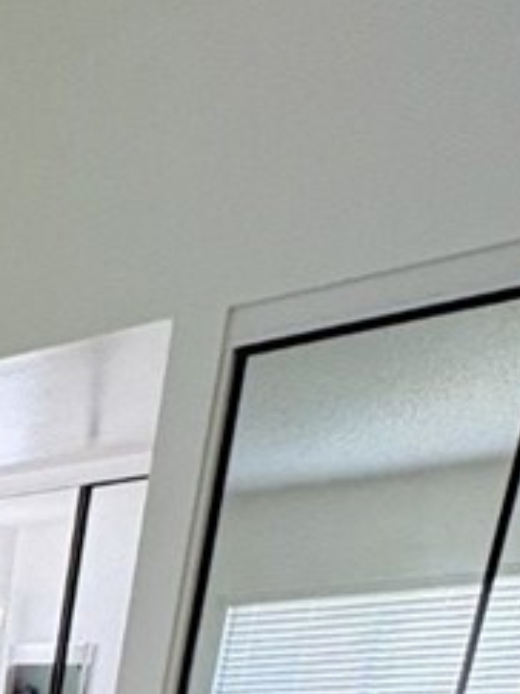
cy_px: 1205
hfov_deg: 17.4
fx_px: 1183
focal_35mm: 59
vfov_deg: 22.2
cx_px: -537
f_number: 2.2
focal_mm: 2.22
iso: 400
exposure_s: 1/60
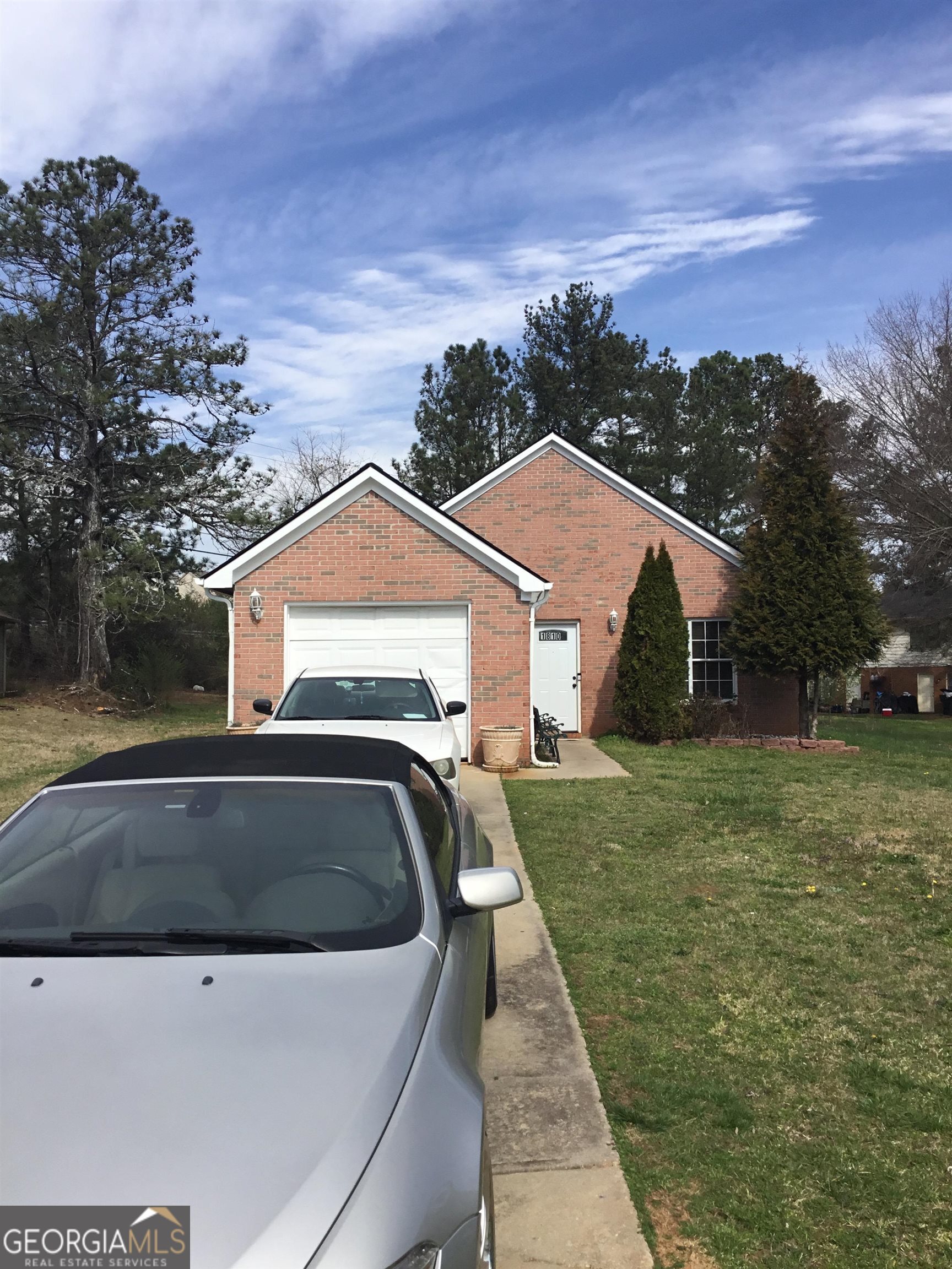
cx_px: 476
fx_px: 1137
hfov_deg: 45.4
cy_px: 634
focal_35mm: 31
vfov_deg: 58.4
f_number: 2.4
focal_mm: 3.3
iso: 25
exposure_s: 1/1456
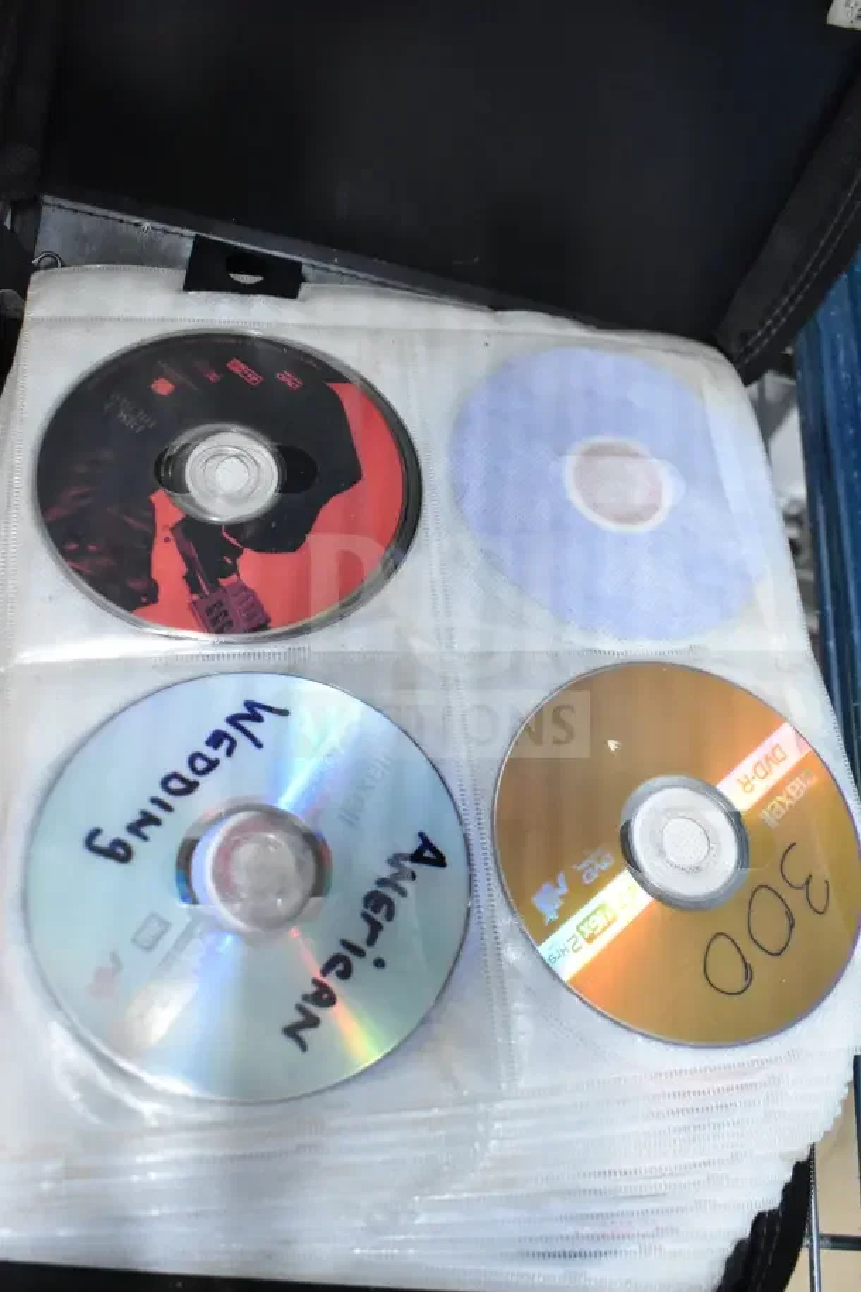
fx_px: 1130
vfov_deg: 59.5
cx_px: 430
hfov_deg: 41.7
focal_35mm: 32
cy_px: 646
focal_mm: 21
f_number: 4.5
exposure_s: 1/80
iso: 6400
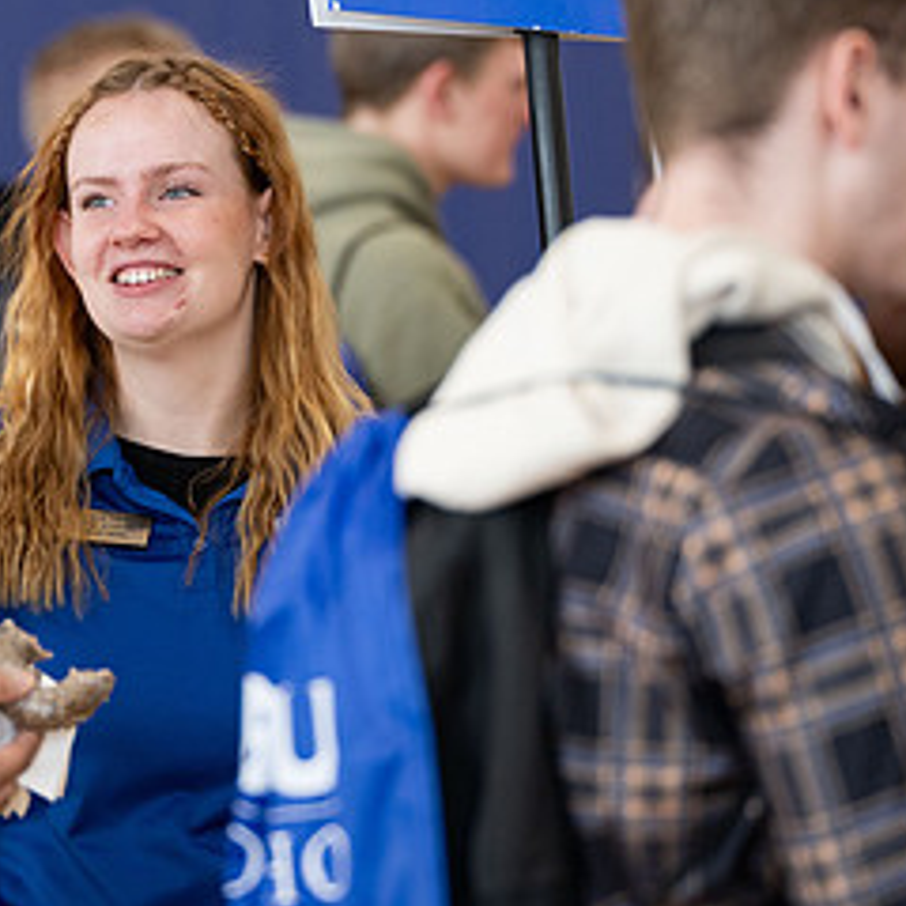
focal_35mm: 332
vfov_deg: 5.3
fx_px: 9831
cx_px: 174
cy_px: 185
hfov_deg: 5.3
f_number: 2.8
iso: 800
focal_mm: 145
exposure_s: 1/160
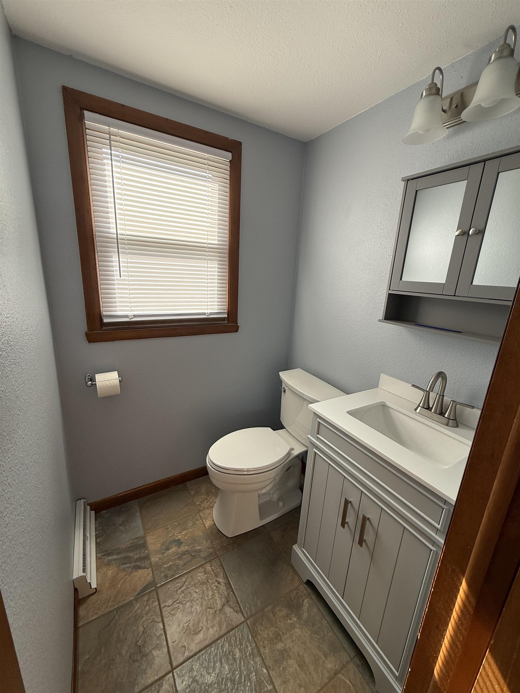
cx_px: 260
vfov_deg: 102.1
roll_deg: -3.0
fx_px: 280
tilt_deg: -14.1
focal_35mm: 14
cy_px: 346
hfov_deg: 85.7
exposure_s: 1/105
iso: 64
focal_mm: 2.22
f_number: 2.2
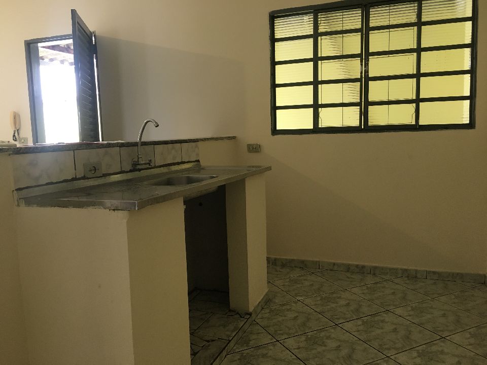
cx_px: 244
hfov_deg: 61.7
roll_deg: +1.4
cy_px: 182
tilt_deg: -6.5
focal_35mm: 29
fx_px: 408
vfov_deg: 48.2
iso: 100
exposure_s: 1/30
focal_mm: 4.15
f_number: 2.2
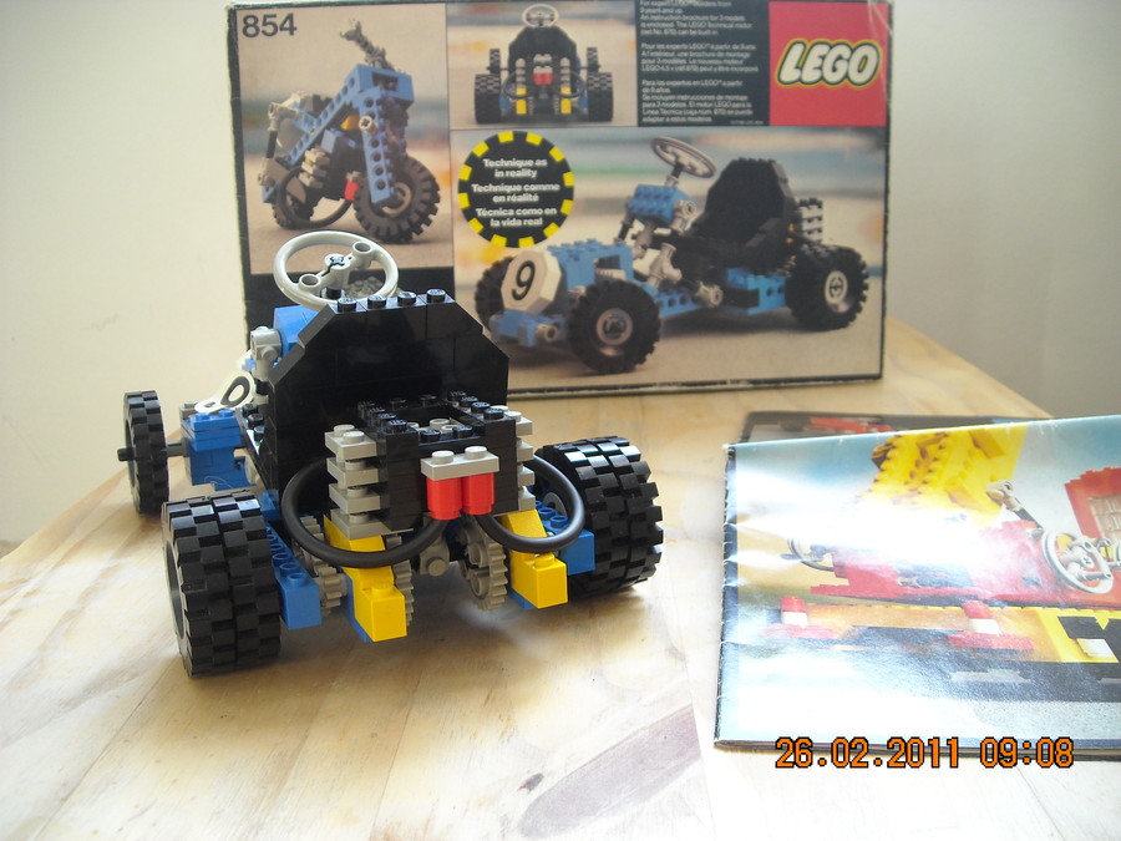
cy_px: 420
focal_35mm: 35
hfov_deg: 52.6
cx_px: 560
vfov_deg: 40.7
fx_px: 1133
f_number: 2.8
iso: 135
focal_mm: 5.7
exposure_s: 1/54
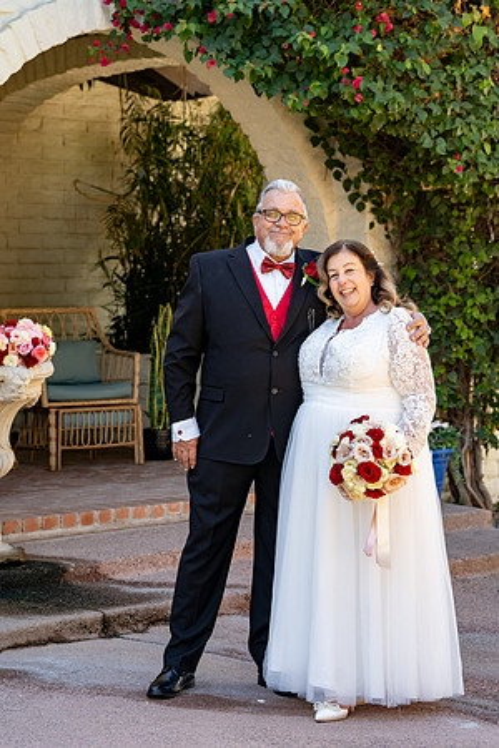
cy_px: 374
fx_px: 2183
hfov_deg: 13.0
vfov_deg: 19.5
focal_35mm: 105
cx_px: 250
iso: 640
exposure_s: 1/250
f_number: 5.6
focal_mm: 105
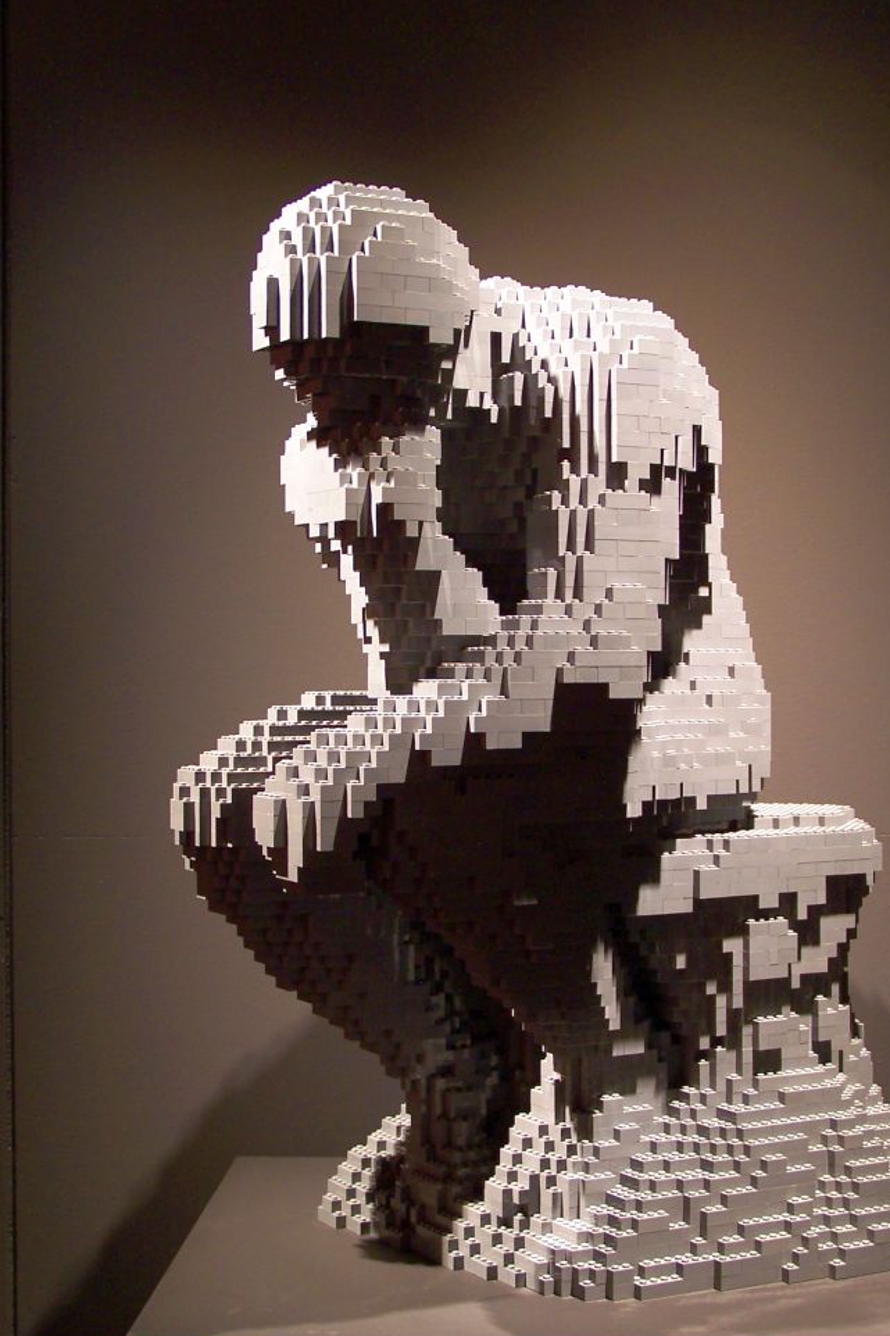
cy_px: 661
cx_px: 489
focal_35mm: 62
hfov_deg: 21.9
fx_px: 2300
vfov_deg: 32.4
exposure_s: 1/2
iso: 80
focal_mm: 9.3
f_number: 3.1
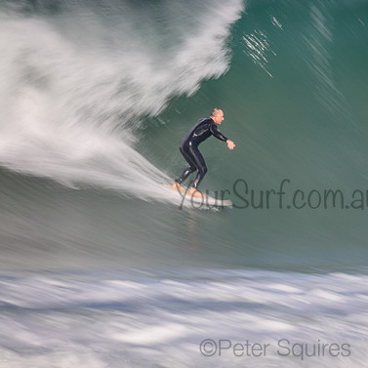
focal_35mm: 980
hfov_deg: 1.8
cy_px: 186
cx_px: 275
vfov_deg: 1.8
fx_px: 11787
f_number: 20
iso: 100
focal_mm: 500
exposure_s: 1/20
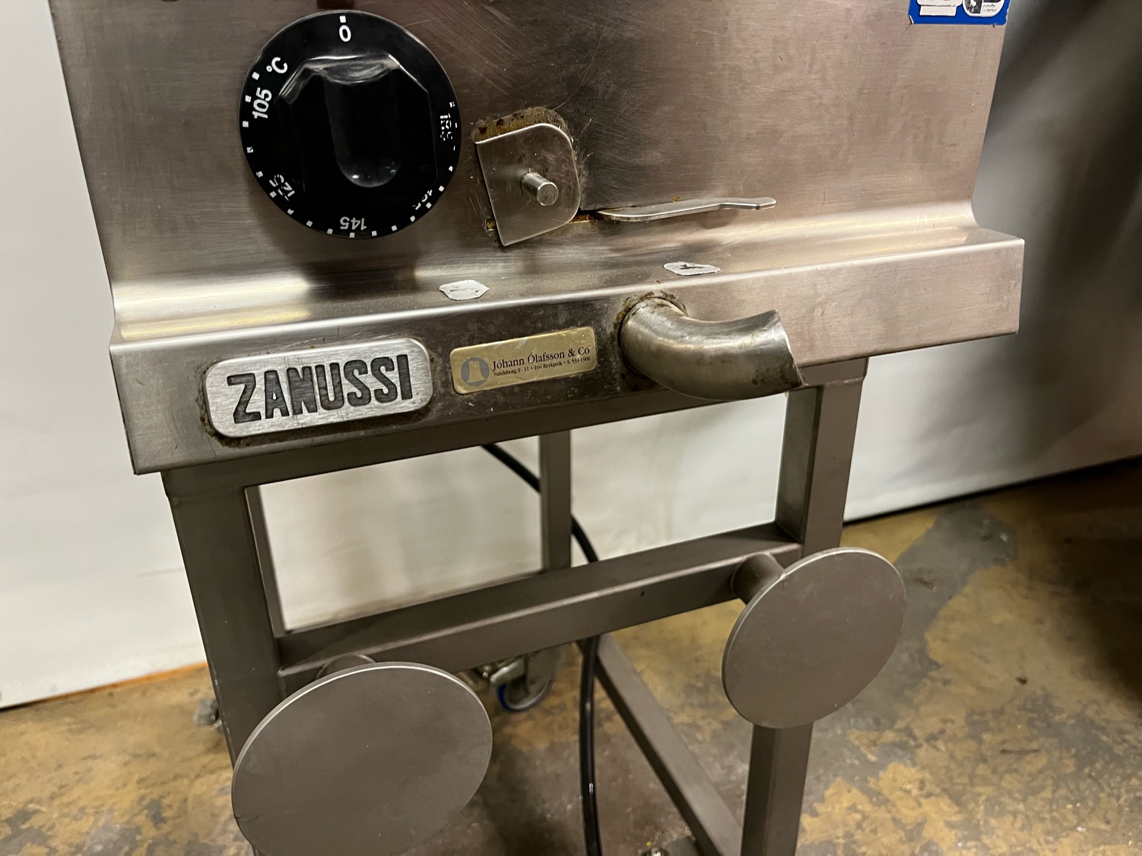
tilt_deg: -28.0
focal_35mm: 26
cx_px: 571
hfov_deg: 67.3
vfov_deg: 53.0
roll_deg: +0.6
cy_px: 428
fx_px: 858
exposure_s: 1/50
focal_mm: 5.1
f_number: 1.6
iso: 250
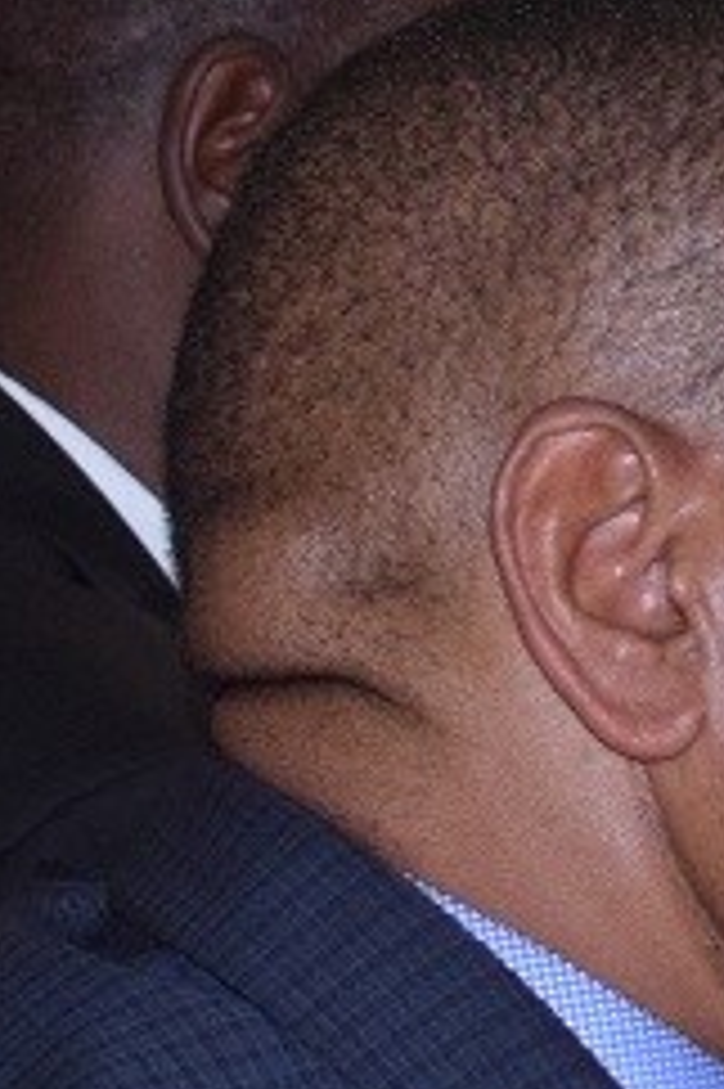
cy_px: 126
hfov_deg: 5.2
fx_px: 7854
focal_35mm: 260
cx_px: 1228
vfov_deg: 7.9
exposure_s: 1/60
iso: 2000
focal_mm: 42
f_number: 5
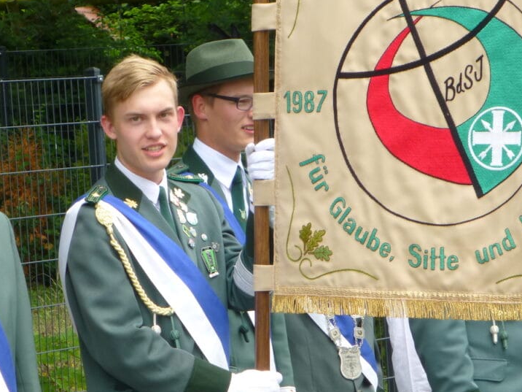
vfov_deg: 6.1
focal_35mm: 243
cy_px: 180
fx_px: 3664
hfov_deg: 8.1
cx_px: 217
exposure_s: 1/100
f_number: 5.4
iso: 100
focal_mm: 27.6
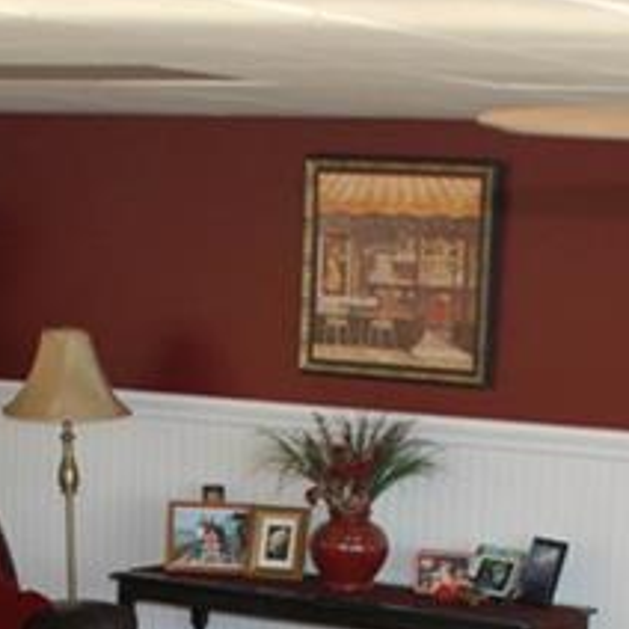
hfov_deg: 14.2
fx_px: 2529
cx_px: 350
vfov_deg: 13.7
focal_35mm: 123
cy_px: 813
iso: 250
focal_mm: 20
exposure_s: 1/60
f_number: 4
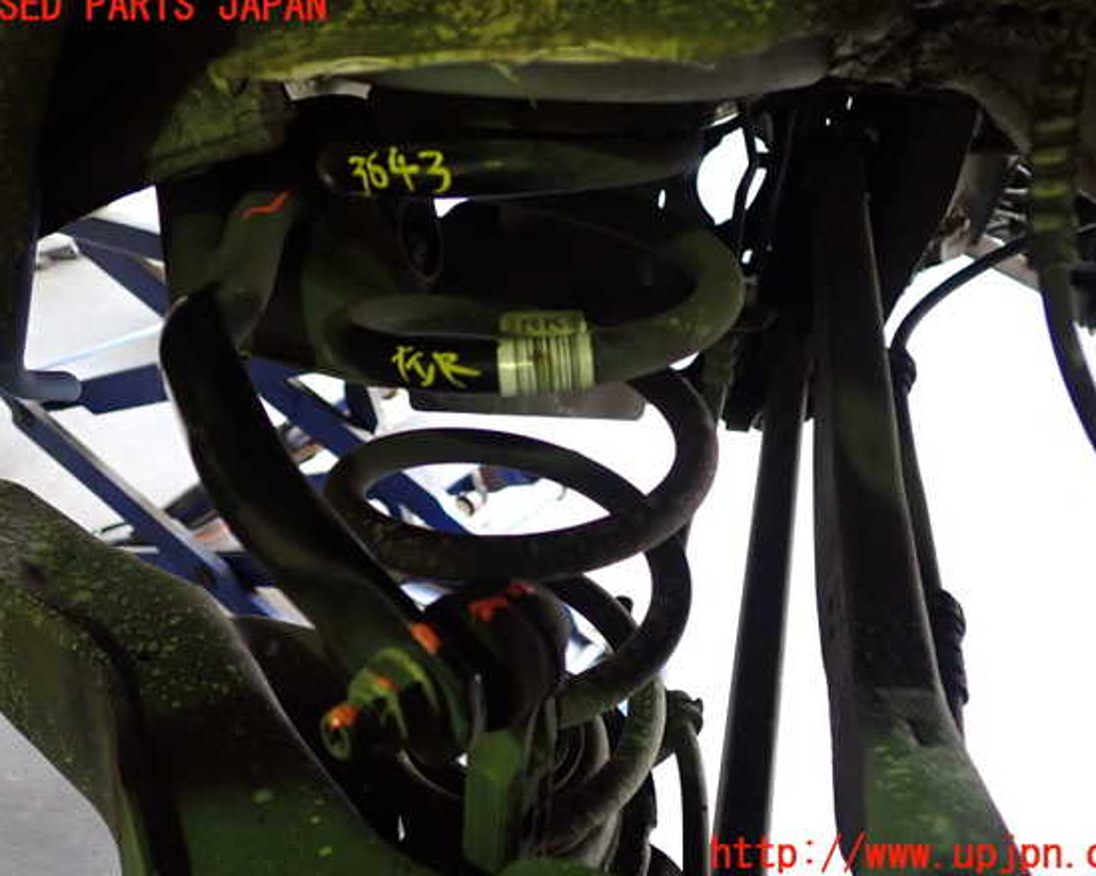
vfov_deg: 45.8
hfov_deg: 55.7
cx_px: 563
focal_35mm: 32
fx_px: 1038
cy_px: 431
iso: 400
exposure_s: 1/30
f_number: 2.3
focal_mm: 5.4
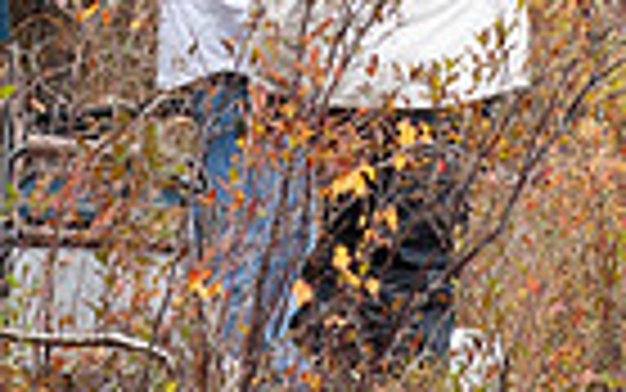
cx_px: 230
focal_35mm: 992
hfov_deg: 2.1
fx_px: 16931
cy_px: -180
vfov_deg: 1.3
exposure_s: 1/1000
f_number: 4
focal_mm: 200
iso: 500
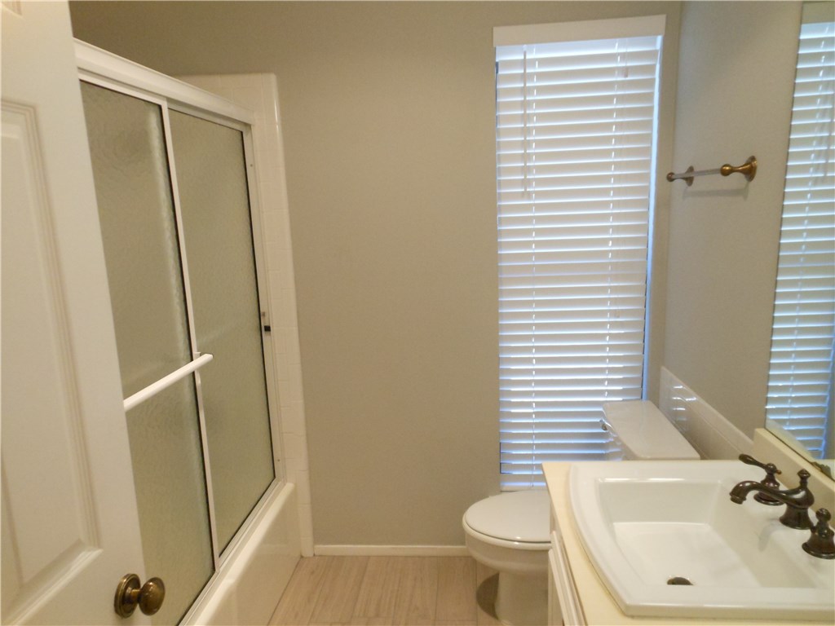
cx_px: 418
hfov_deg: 69.4
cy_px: 313
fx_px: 603
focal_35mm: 25
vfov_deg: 54.9
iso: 400
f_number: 3.2
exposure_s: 1/100
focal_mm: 4.5
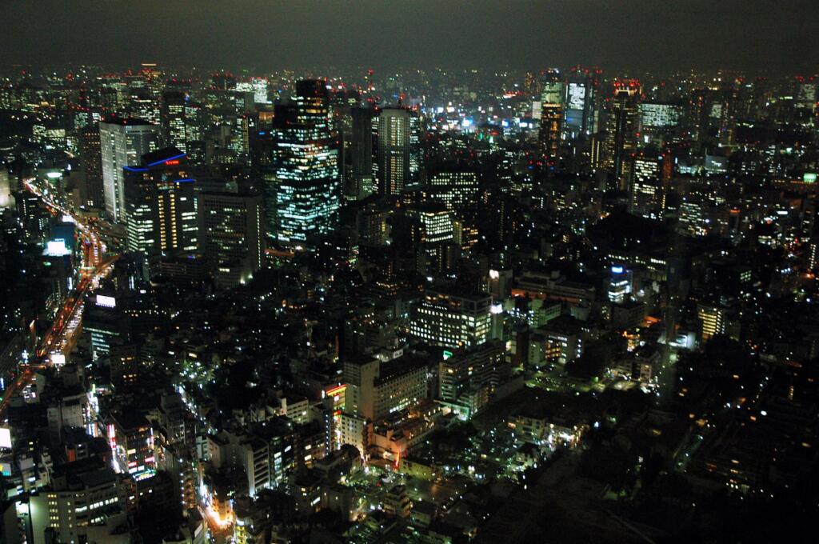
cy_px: 272
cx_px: 410
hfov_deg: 51.3
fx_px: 852
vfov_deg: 35.4
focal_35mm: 38
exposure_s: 1/6
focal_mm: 25
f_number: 4
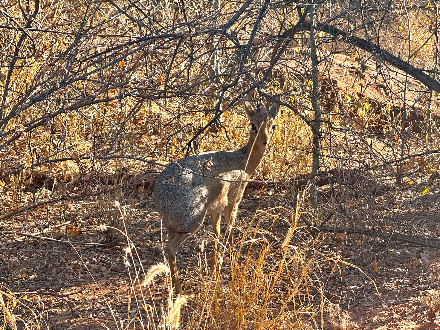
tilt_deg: -14.1
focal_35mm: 120
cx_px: 220
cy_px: 165
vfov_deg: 12.3
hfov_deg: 16.4
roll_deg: +2.3
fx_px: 1525
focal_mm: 15.66
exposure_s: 1/283
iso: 50
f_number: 2.8
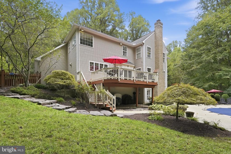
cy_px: 77
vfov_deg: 73.8
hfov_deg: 96.7
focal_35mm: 16
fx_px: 103
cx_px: 116
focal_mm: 16
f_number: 8
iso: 2500
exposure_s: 1/500
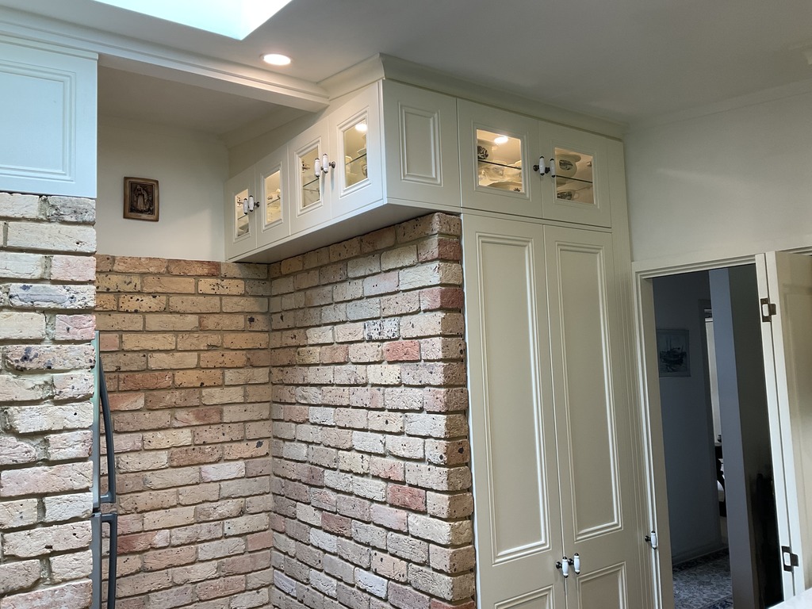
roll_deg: +2.2
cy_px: 304
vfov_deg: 48.2
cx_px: 406
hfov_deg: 61.7
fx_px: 680
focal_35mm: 29
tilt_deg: +4.4
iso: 40
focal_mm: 3
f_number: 1.8
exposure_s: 1/60
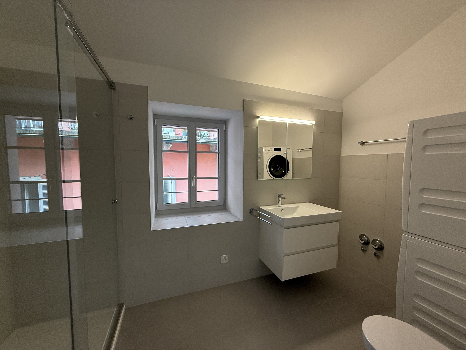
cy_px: 175
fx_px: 188
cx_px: 233
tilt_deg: -3.5
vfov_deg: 85.7
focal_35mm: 14
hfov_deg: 102.1
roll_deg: +0.0
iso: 200
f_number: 2.2
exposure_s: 1/99
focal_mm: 2.22
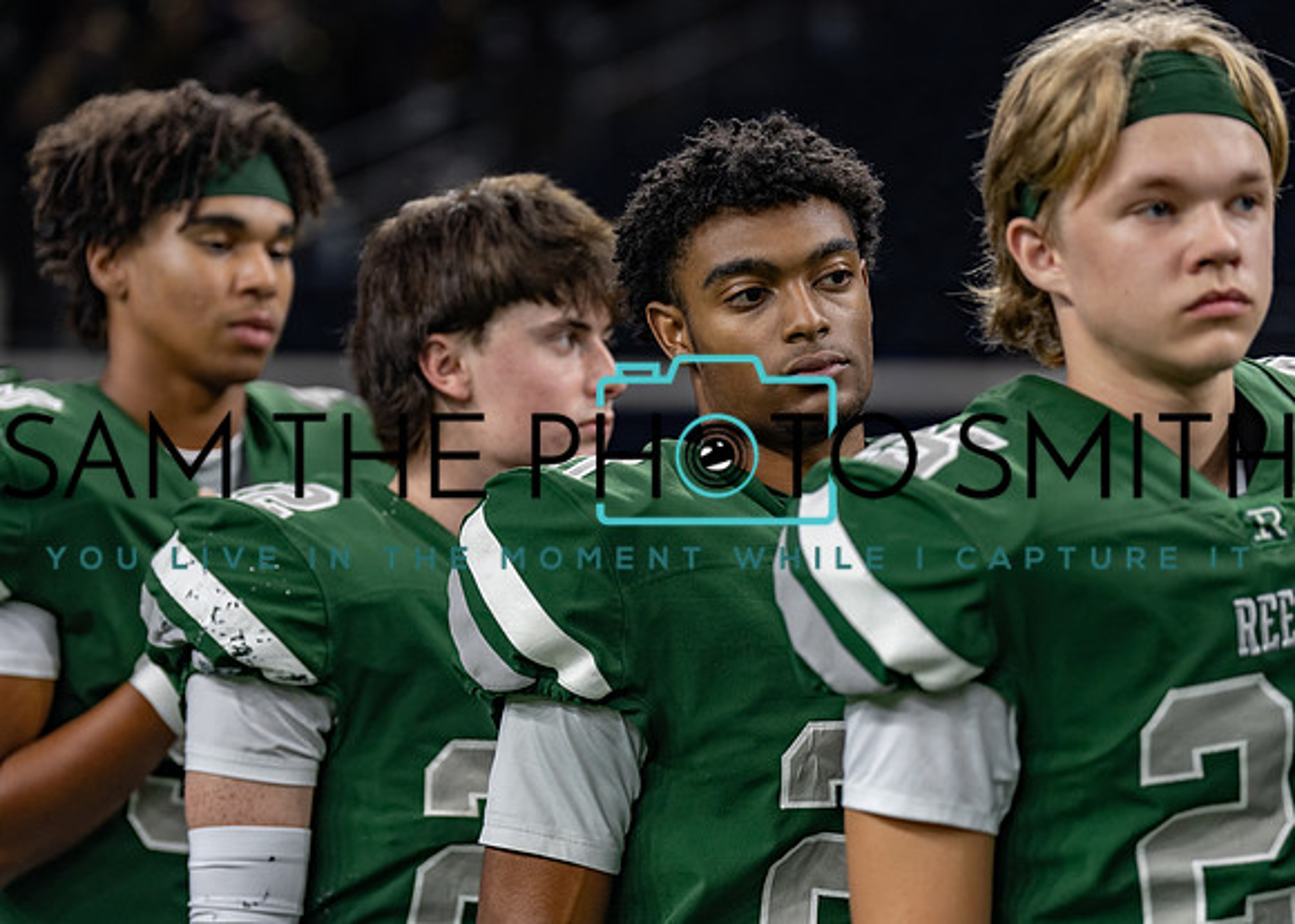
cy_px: 462
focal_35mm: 146
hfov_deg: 13.7
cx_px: 648
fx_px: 5374
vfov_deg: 9.8
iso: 1250
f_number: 2.8
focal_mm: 134
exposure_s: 1/320
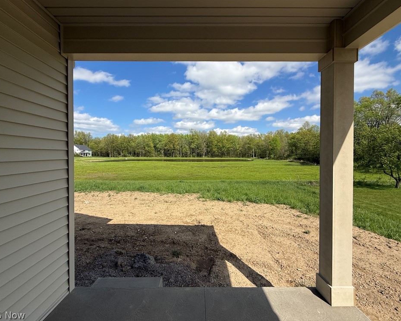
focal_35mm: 15
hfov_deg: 96.8
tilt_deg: -0.2
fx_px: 178
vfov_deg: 84.0
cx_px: 200
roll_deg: +0.1
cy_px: 157
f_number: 2.2
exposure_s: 1/3125
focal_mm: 2.22
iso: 50
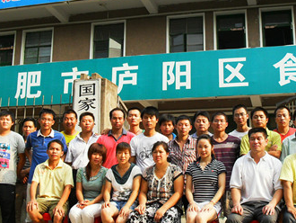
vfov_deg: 27.5
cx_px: 190
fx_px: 454
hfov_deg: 35.9
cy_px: 98
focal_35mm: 53
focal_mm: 6.3
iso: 100
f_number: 3.2
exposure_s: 1/500
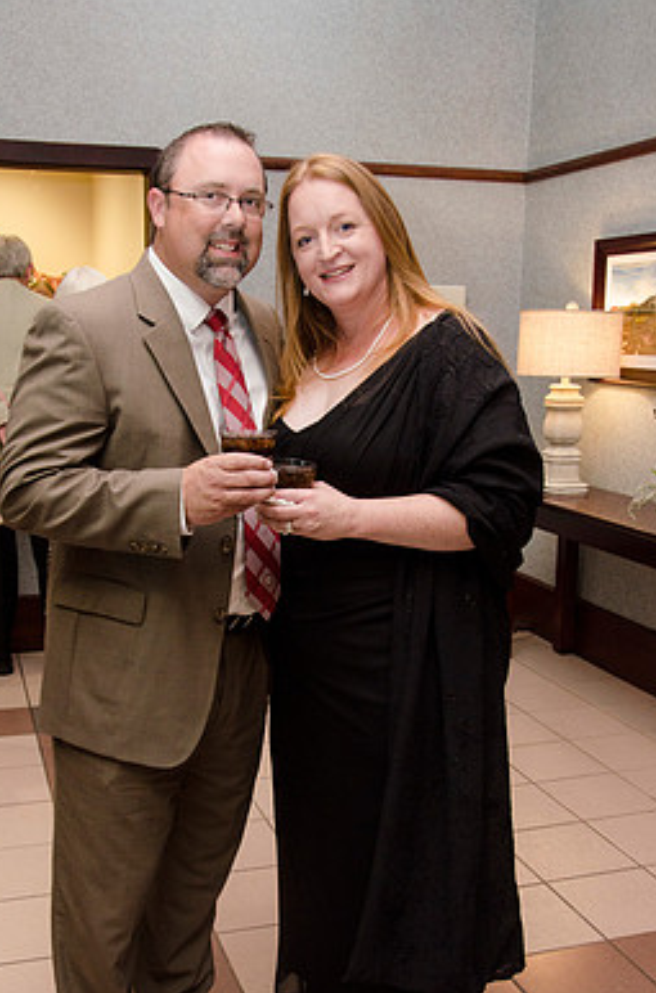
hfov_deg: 31.7
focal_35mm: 42
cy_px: 574
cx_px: 283
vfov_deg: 46.4
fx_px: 1155
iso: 500
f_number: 6.3
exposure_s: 1/80
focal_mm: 24
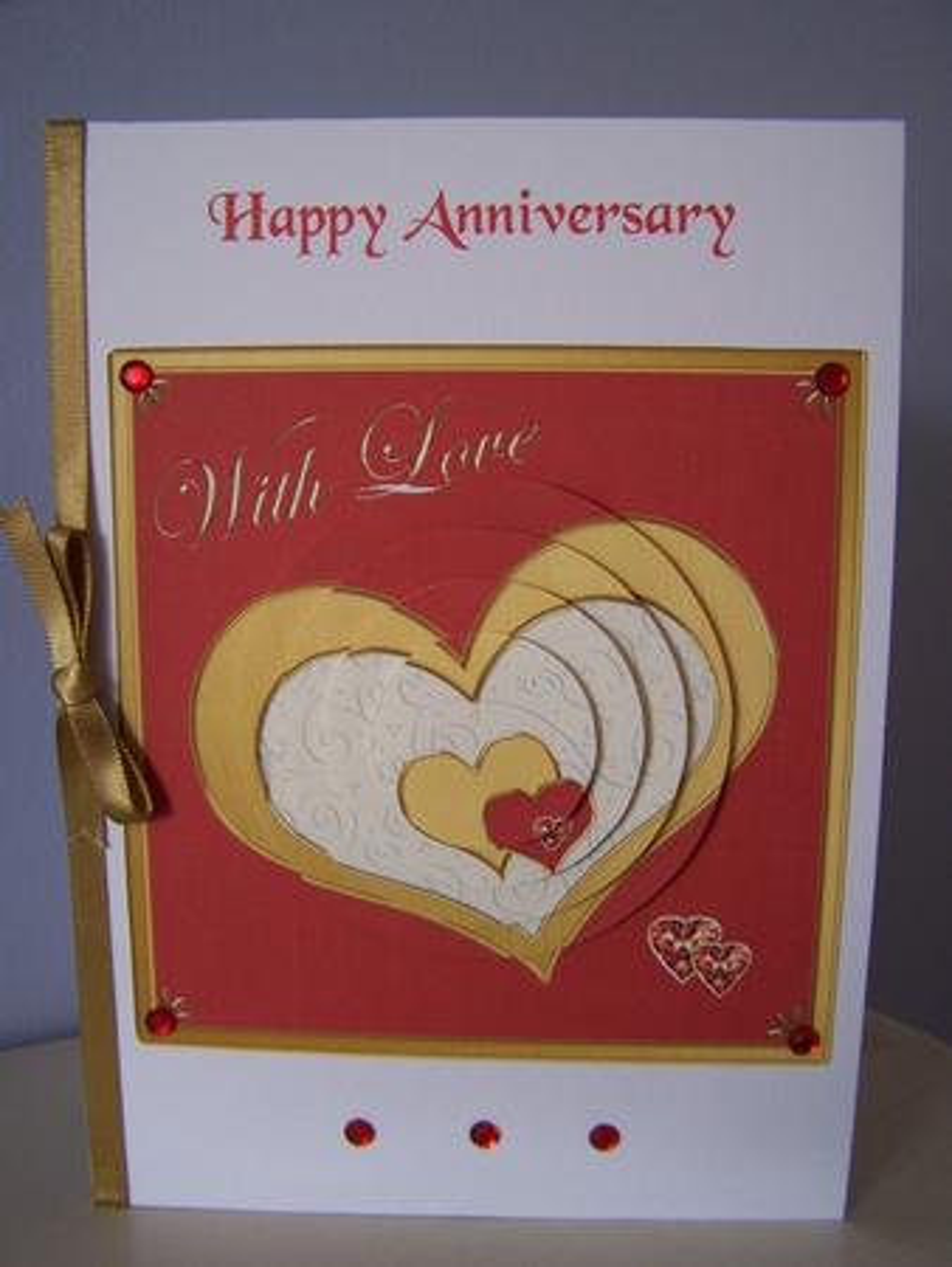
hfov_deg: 37.8
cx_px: 476
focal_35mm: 38
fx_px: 1392
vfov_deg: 49.0
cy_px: 634
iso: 80
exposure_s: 1/30
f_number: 2.8
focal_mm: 6.3
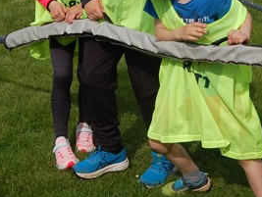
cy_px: 47
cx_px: 100
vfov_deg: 15.2
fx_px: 735
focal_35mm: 97
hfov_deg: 20.2
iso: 200
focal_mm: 18
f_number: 10
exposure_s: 1/400
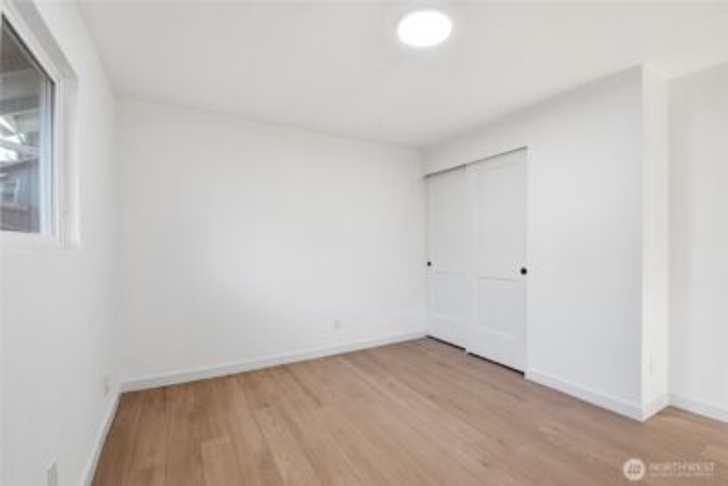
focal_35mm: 15
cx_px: 364
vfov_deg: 77.4
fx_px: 303
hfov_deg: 100.4
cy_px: 243
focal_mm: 10
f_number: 9
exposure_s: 1/30
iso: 100
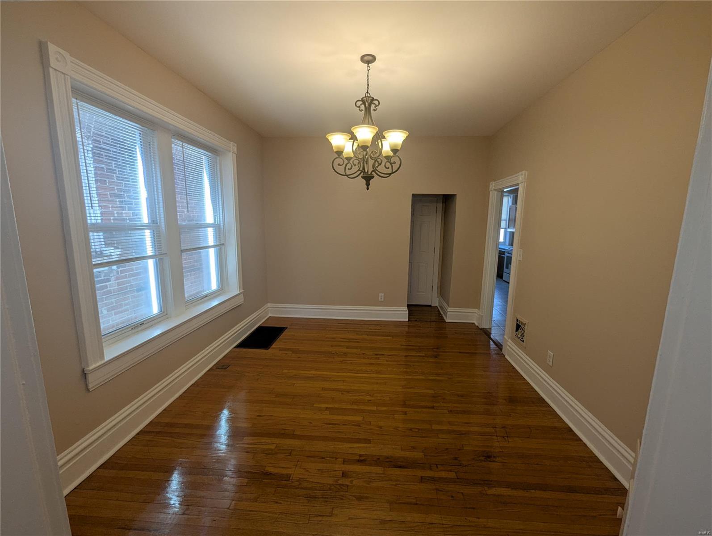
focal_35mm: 13
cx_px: 356
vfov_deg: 90.1
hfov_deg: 106.1
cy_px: 268
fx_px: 268
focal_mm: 1.95
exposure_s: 1/120
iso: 65
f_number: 2.2
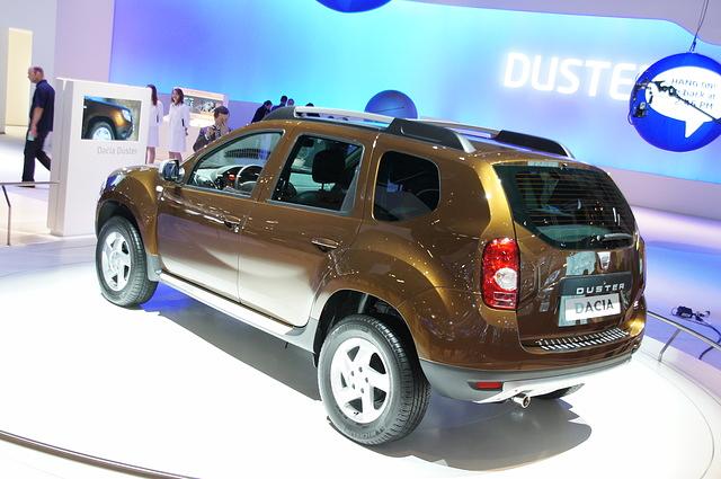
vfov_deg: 31.8
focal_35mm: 42
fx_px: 840
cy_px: 240
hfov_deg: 46.5
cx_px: 360
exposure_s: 1/40
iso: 800
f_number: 5.6
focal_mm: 28
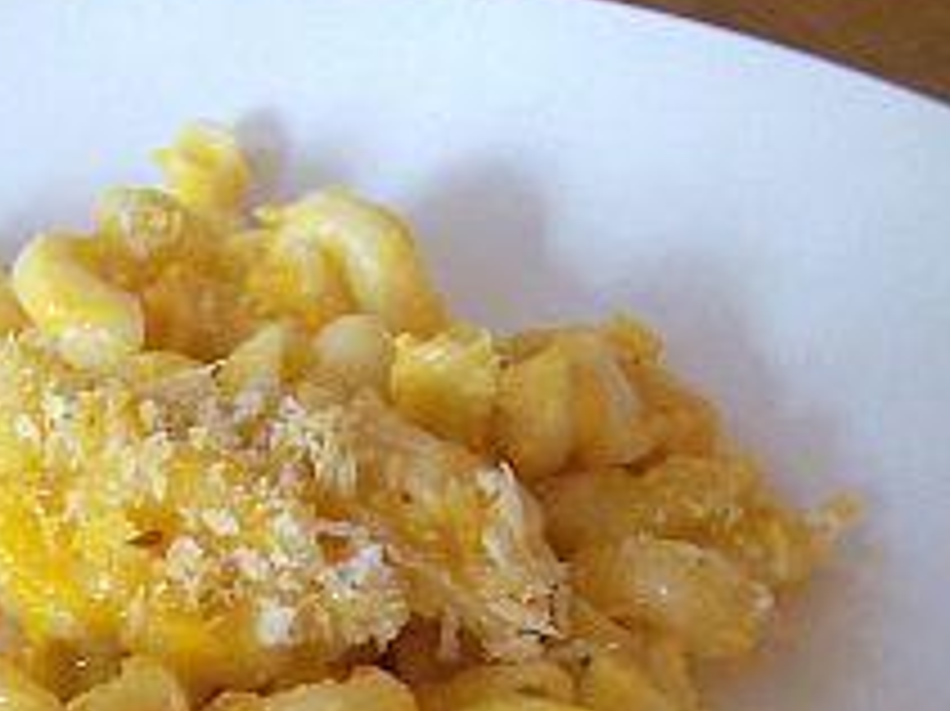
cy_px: 704
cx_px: 207
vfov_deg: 16.1
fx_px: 2469
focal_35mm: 90
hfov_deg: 21.5
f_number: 2.8
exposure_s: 1/30
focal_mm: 6.3
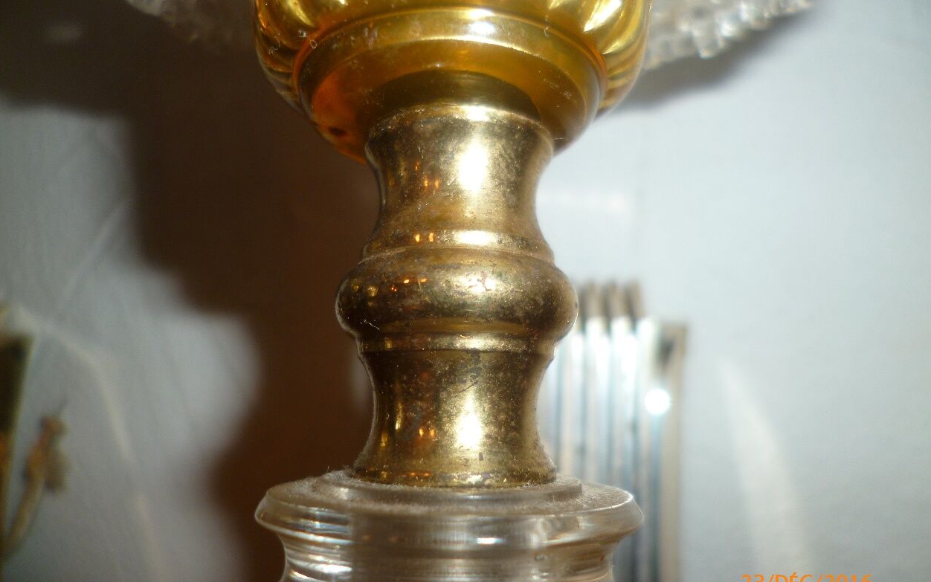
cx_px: 457
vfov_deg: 47.6
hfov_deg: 70.4
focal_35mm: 26
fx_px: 660
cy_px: 297
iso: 100
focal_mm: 4.3
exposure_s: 1/60
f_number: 2.5
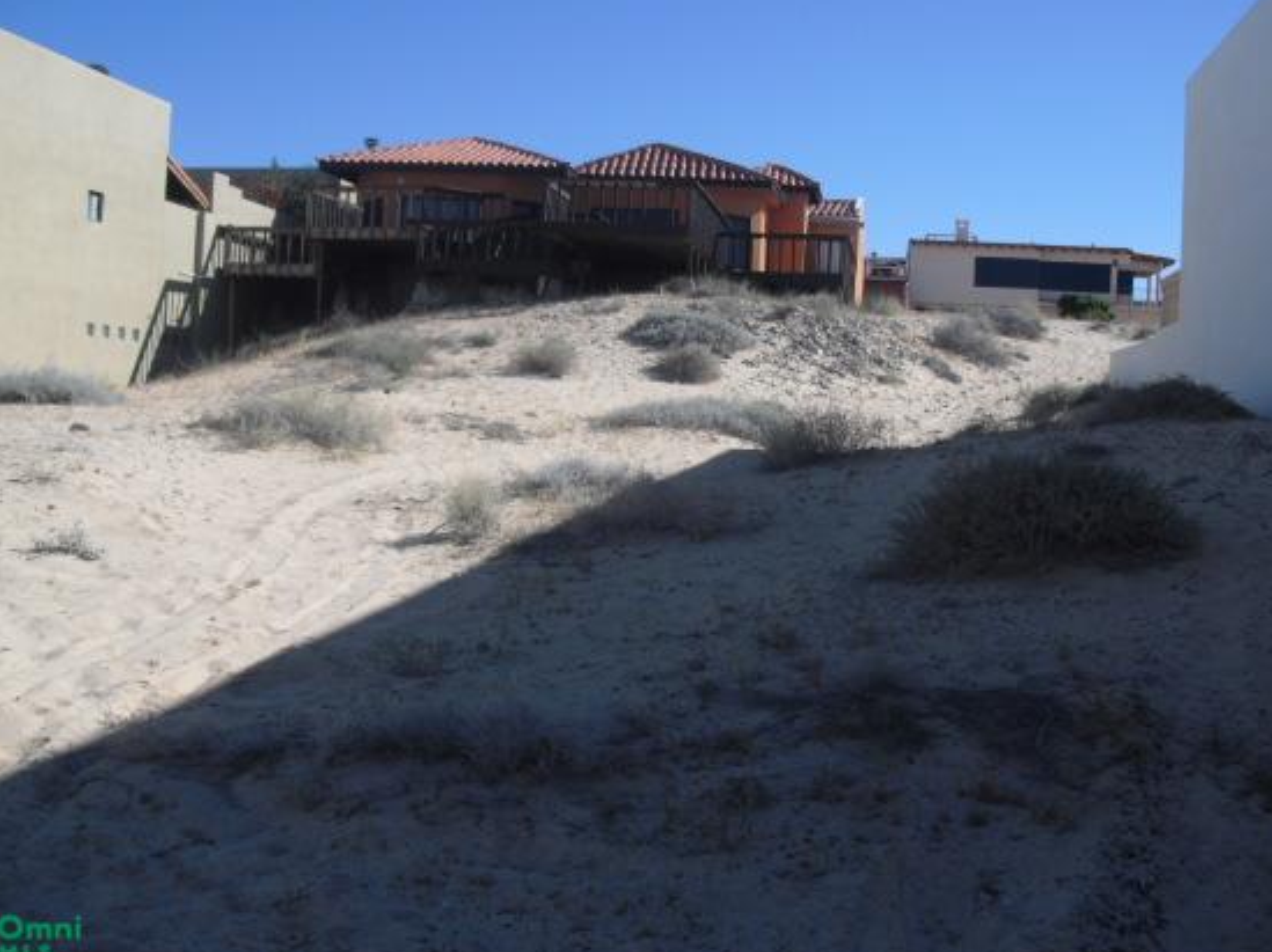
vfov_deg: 34.3
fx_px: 1542
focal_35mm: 42
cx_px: 628
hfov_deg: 44.8
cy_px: 431
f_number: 7.8
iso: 64
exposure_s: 1/160
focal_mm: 6.3
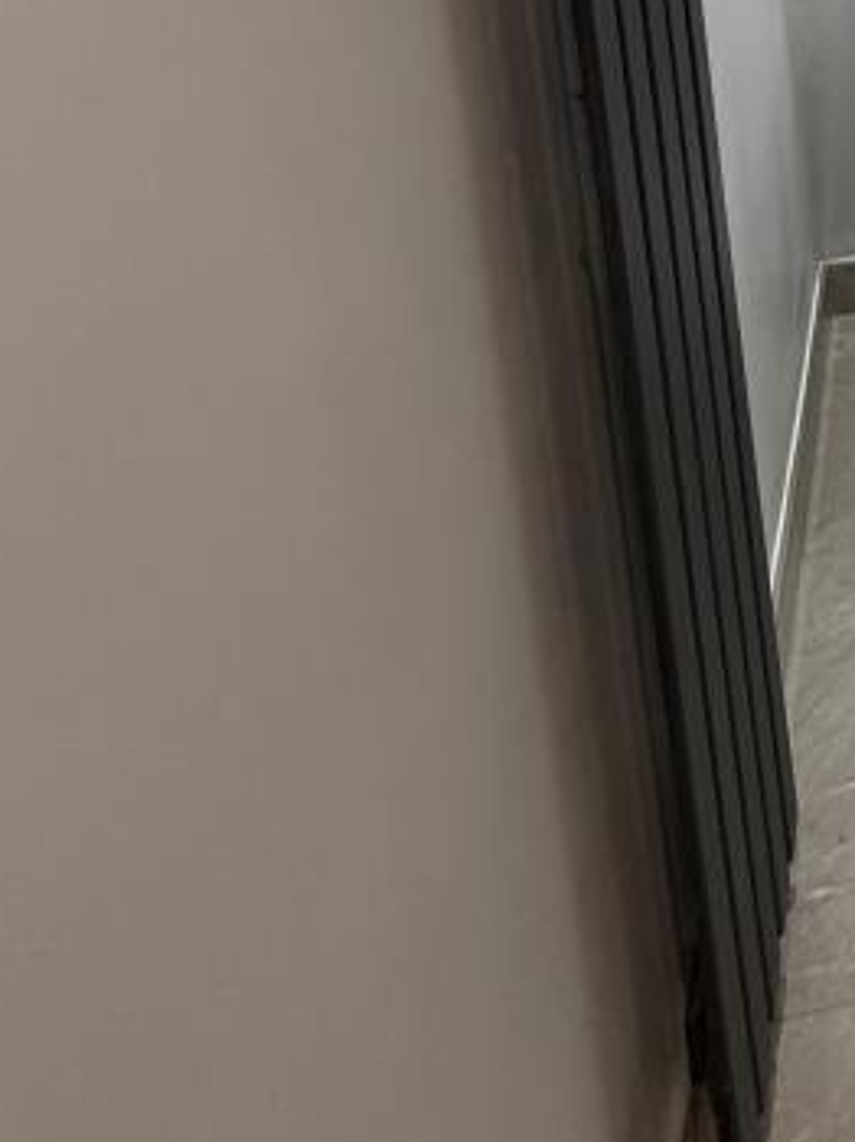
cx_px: 1204
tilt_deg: -11.3
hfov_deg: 27.2
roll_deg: +2.7
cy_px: -219
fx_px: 1352
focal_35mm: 41
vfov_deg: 36.0
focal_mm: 2.22
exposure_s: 1/100
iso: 320
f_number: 2.2
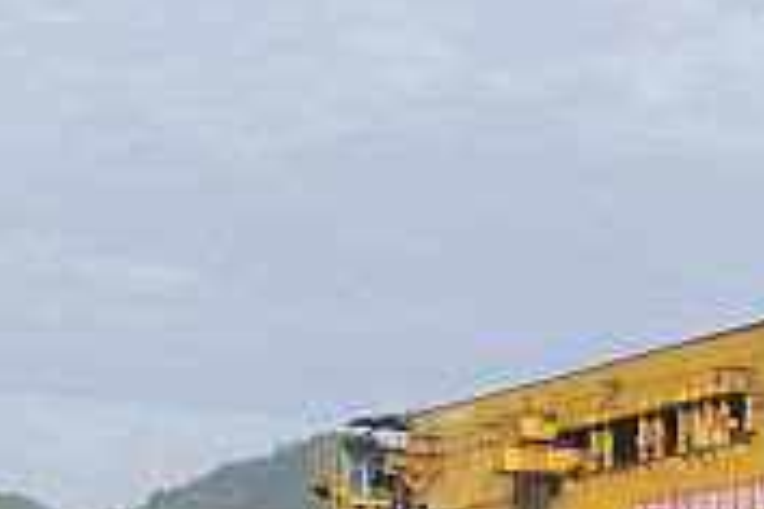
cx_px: 924
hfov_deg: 8.8
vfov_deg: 6.0
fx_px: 4881
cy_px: 397
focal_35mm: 230
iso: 200
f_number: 6.3
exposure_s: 1/500
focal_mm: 34
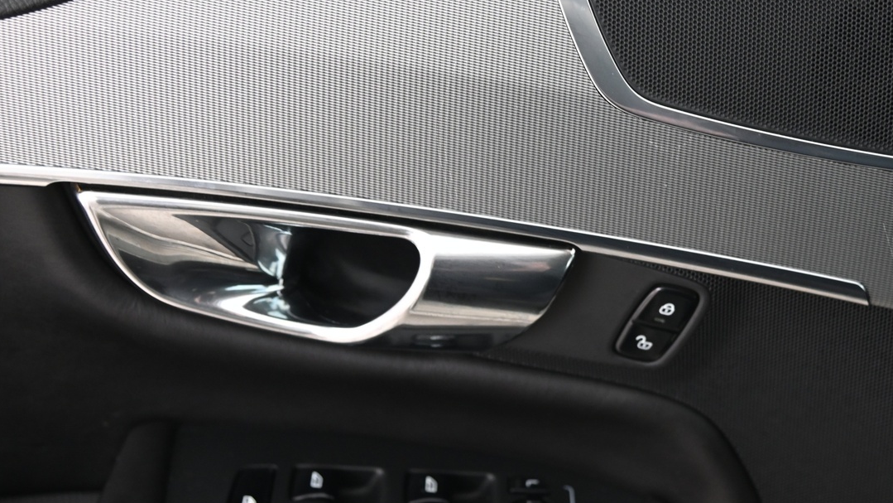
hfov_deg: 33.1
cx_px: 588
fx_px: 1492
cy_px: 257
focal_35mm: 63
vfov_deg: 19.1
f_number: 4
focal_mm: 40
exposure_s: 1/20
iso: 2000
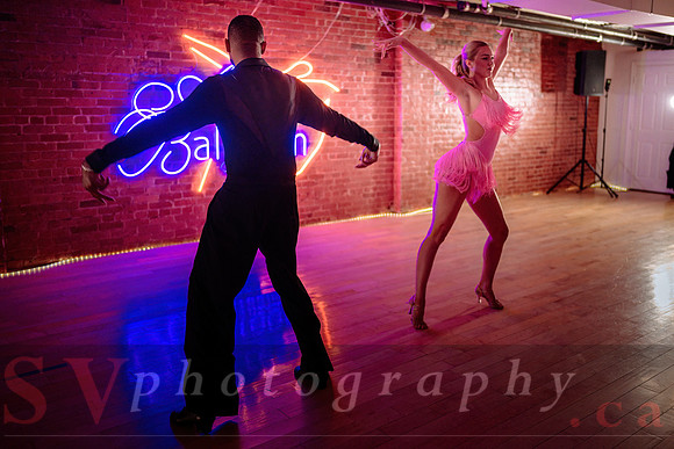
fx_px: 594
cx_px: 382
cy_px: 195
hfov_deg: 59.0
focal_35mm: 32
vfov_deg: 41.4
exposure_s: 1/250
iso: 2500
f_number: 1.4
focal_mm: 28
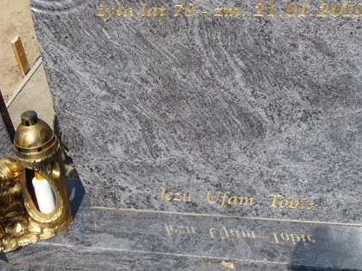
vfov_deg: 20.6
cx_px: 165
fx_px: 743
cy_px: 66
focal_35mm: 71
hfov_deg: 27.4
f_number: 5.6
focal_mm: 6.6
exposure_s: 1/400
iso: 100
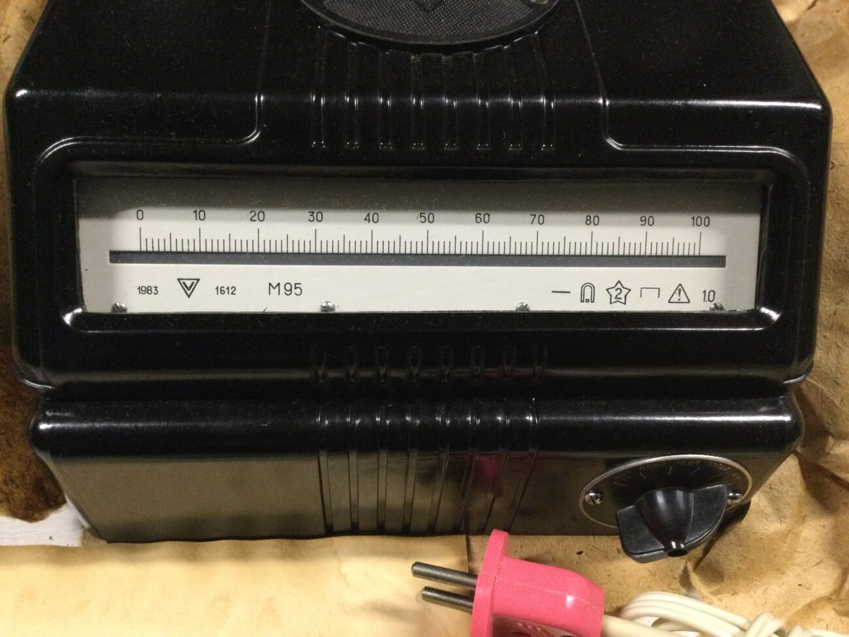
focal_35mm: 31
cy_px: 318
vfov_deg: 45.4
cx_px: 424
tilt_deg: -51.6
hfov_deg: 58.4
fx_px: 760
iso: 200
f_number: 2.4
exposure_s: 1/25
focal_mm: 3.3
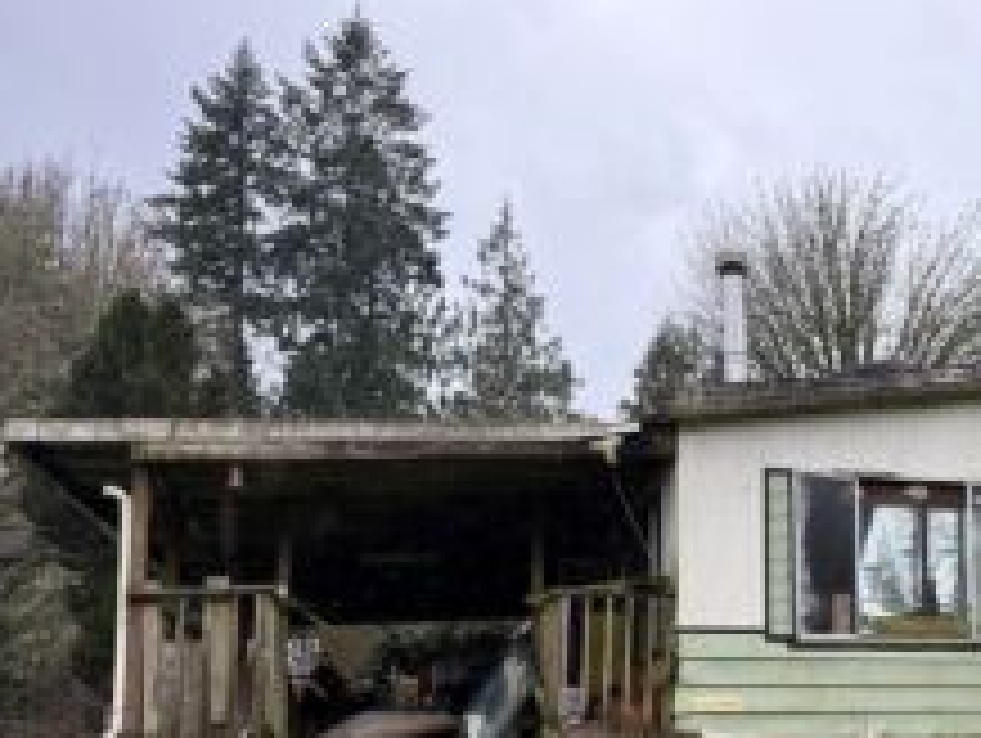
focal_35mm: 44
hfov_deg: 40.2
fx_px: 1248
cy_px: 585
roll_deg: +1.6
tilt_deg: +8.2
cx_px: 850
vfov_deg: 32.1
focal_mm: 6.76
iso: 100
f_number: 1.78
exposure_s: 1/309
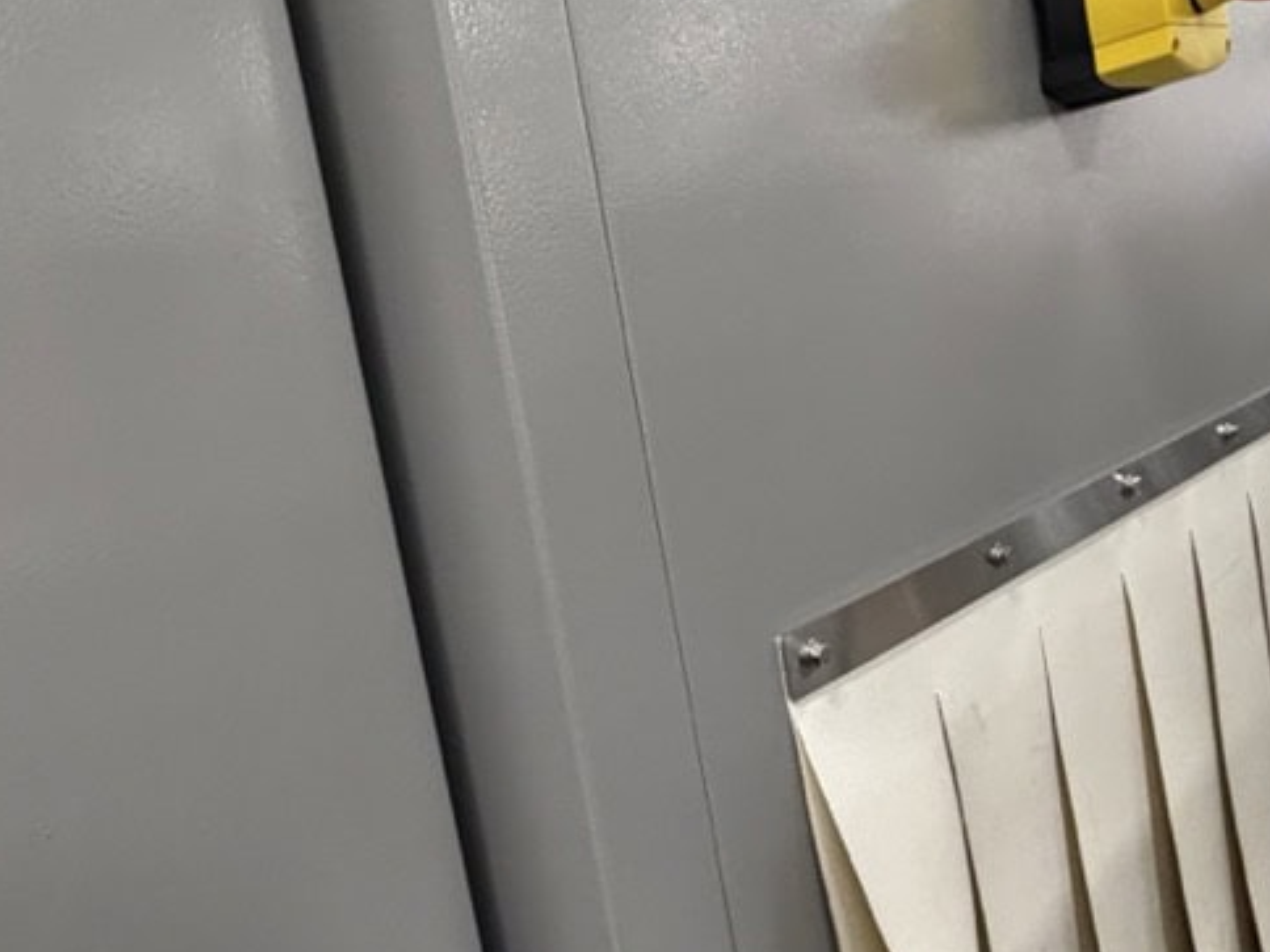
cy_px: 525
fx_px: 1357
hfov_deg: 48.9
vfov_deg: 38.6
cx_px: 386
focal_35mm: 37
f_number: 2.2
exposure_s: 1/62
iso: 320
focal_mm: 2.2
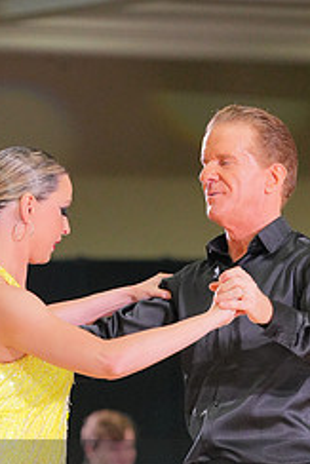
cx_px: 115
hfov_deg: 3.5
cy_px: 504
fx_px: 5030
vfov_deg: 5.3
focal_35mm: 390
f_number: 4
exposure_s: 1/400
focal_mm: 164
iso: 4000
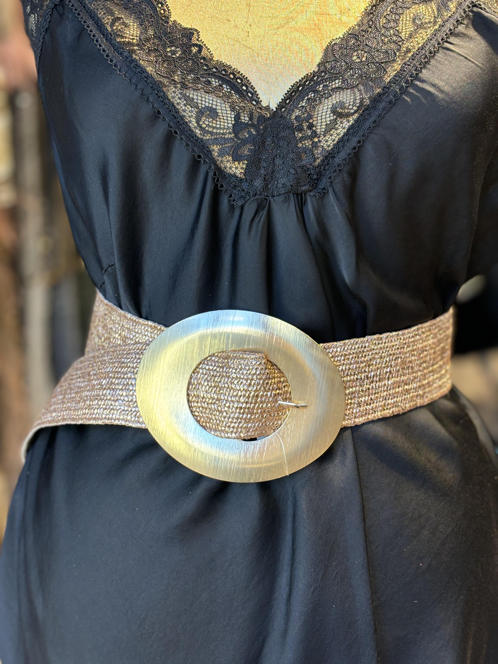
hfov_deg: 28.0
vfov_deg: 36.8
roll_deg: +0.2
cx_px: 249
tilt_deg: -12.6
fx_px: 997
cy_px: 332
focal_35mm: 52
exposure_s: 1/100
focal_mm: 5.96
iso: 64
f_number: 1.6
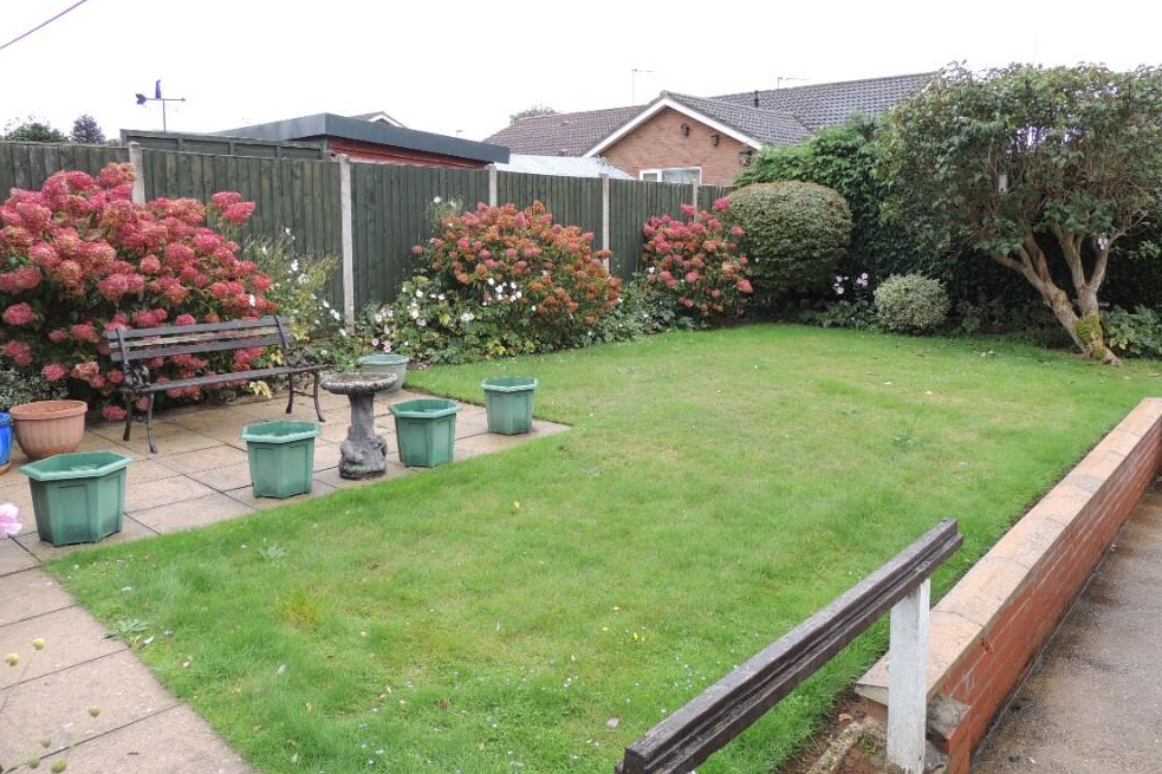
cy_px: 326
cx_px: 599
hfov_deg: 69.4
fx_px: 839
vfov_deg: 49.3
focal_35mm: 26
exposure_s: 1/100
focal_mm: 4.3
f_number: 3
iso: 100
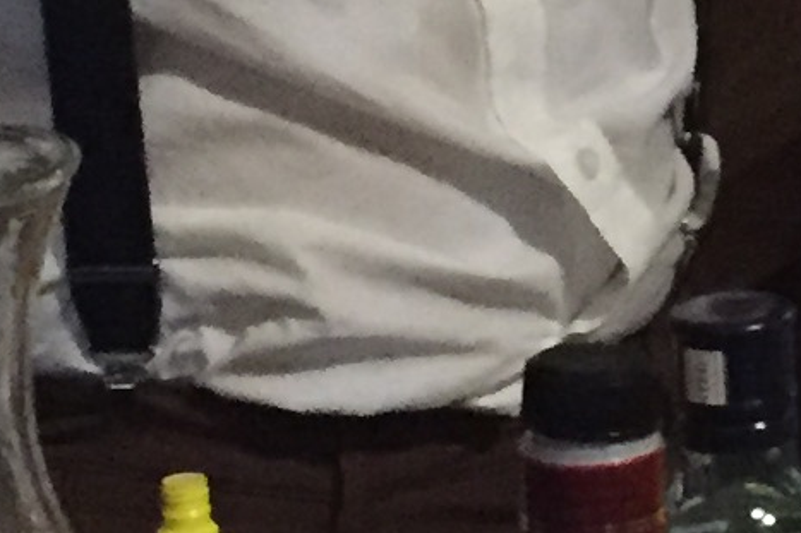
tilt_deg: -9.8
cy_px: -235
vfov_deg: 6.4
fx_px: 4693
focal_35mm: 211
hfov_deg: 9.5
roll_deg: +1.0
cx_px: 1113
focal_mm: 4.15
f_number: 2.2
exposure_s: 1/15
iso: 500
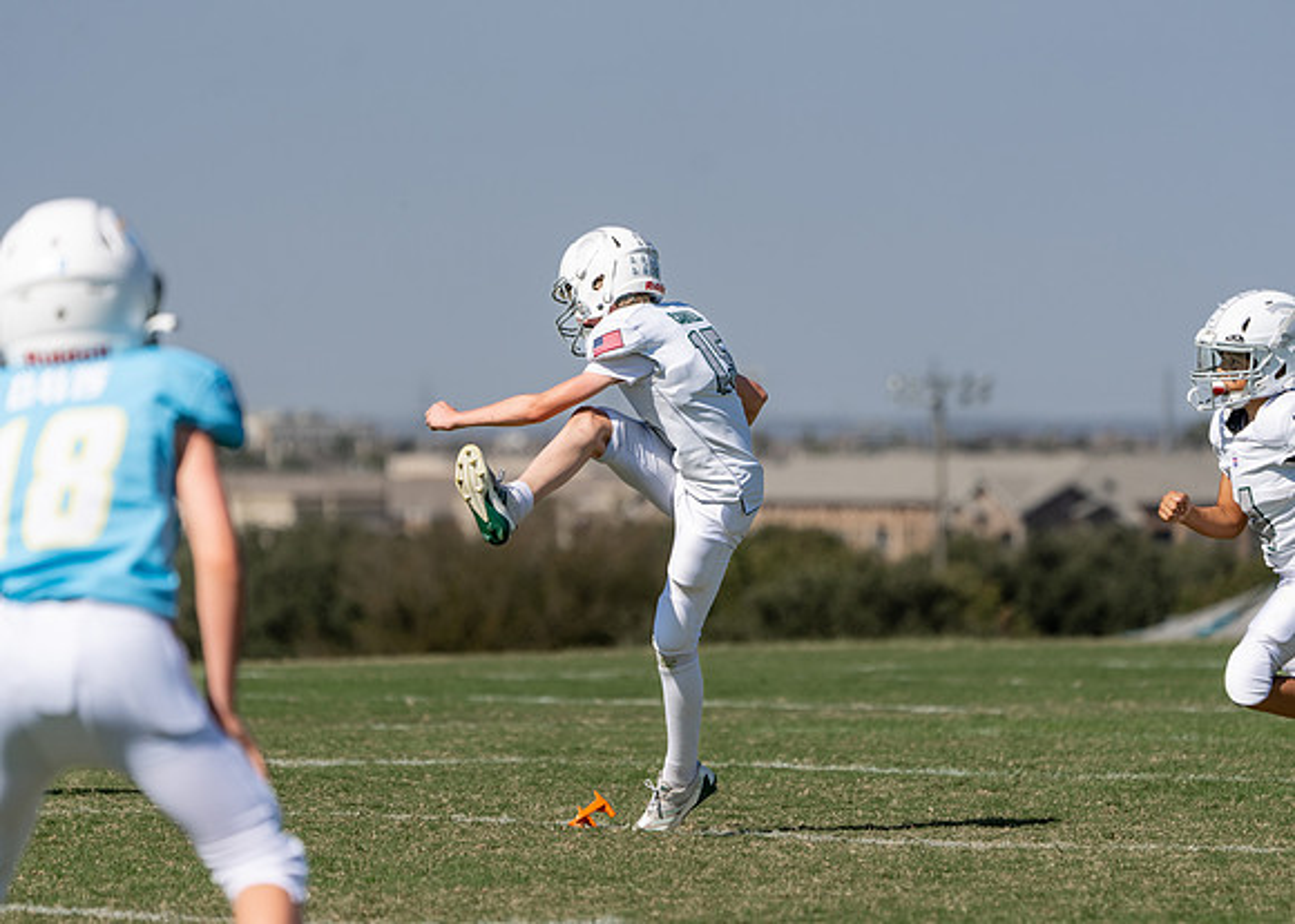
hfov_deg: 6.3
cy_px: 500
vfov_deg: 4.5
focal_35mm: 320
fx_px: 11782
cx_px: 680
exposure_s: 1/1250
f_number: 5.6
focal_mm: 282
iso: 100
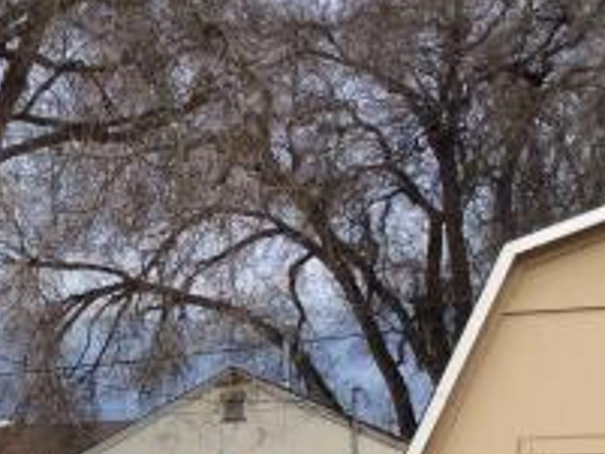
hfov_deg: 18.0
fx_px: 1784
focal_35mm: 102
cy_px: 547
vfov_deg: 14.1
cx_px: -187
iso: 32
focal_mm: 3.3
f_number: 2.4
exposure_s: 1/296
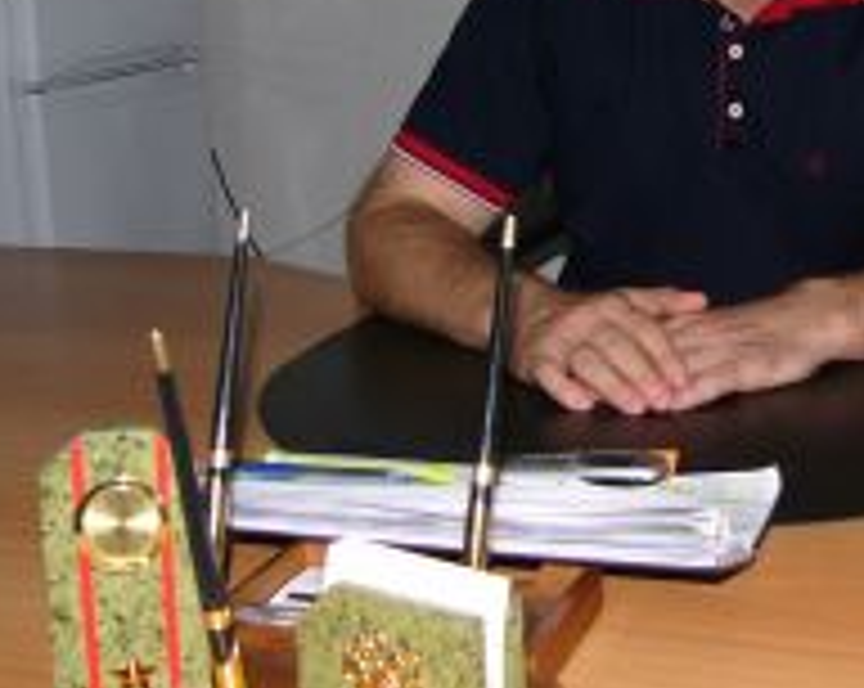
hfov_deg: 28.0
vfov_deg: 22.9
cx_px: 720
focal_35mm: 66
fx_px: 1685
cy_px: 180
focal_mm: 6
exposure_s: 1/200
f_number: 2.8
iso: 50
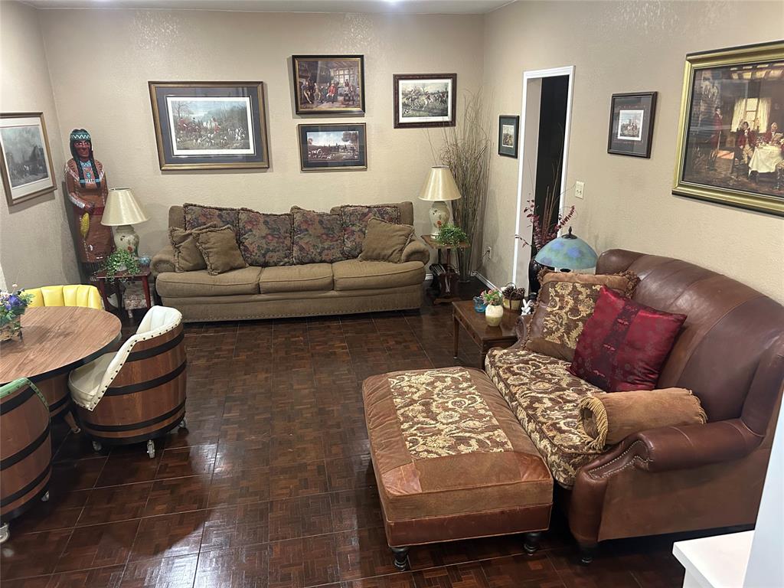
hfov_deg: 67.3
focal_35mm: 26
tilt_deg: -17.9
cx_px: 392
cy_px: 294
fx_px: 589
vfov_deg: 53.1
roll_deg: +1.5
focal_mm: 5.7
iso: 500
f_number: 1.5
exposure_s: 1/40
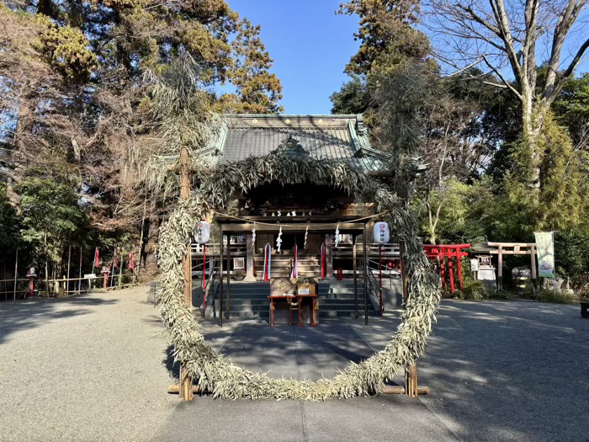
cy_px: 221
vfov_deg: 53.1
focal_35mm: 26
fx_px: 442
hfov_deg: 67.3
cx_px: 294
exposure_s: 1/1007
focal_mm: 5.96
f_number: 1.6
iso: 50
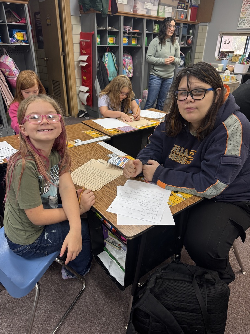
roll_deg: -0.3
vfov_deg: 71.6
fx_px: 231
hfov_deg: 56.8
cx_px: 125
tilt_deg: -27.1
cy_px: 167
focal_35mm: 24
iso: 200
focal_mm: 6.76
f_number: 1.78
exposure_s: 1/60
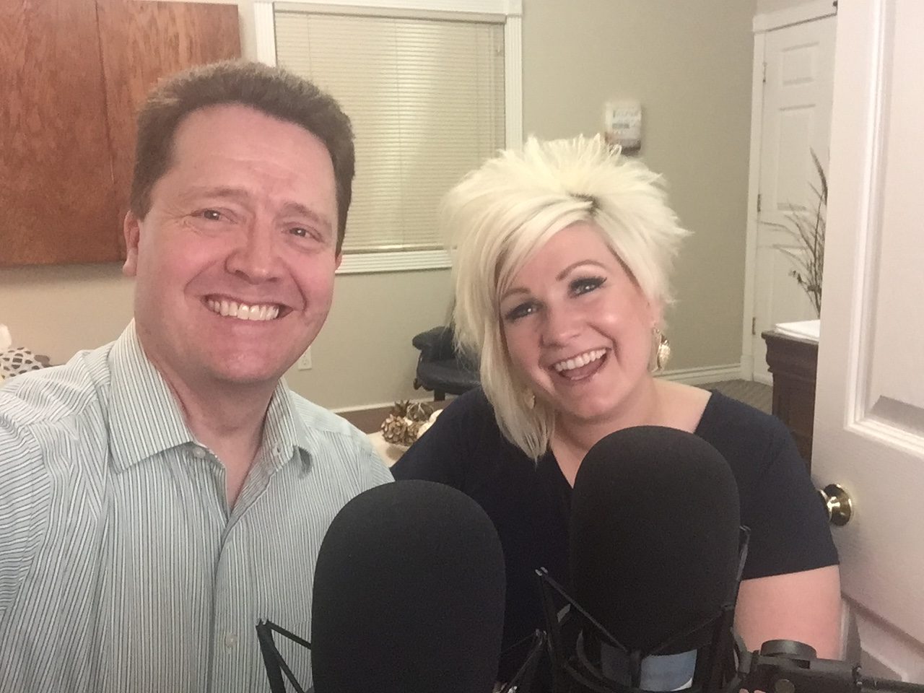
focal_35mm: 31
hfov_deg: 58.4
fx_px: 827
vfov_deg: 45.4
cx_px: 462
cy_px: 346
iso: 125
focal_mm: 2.65
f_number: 2.2
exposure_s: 1/30
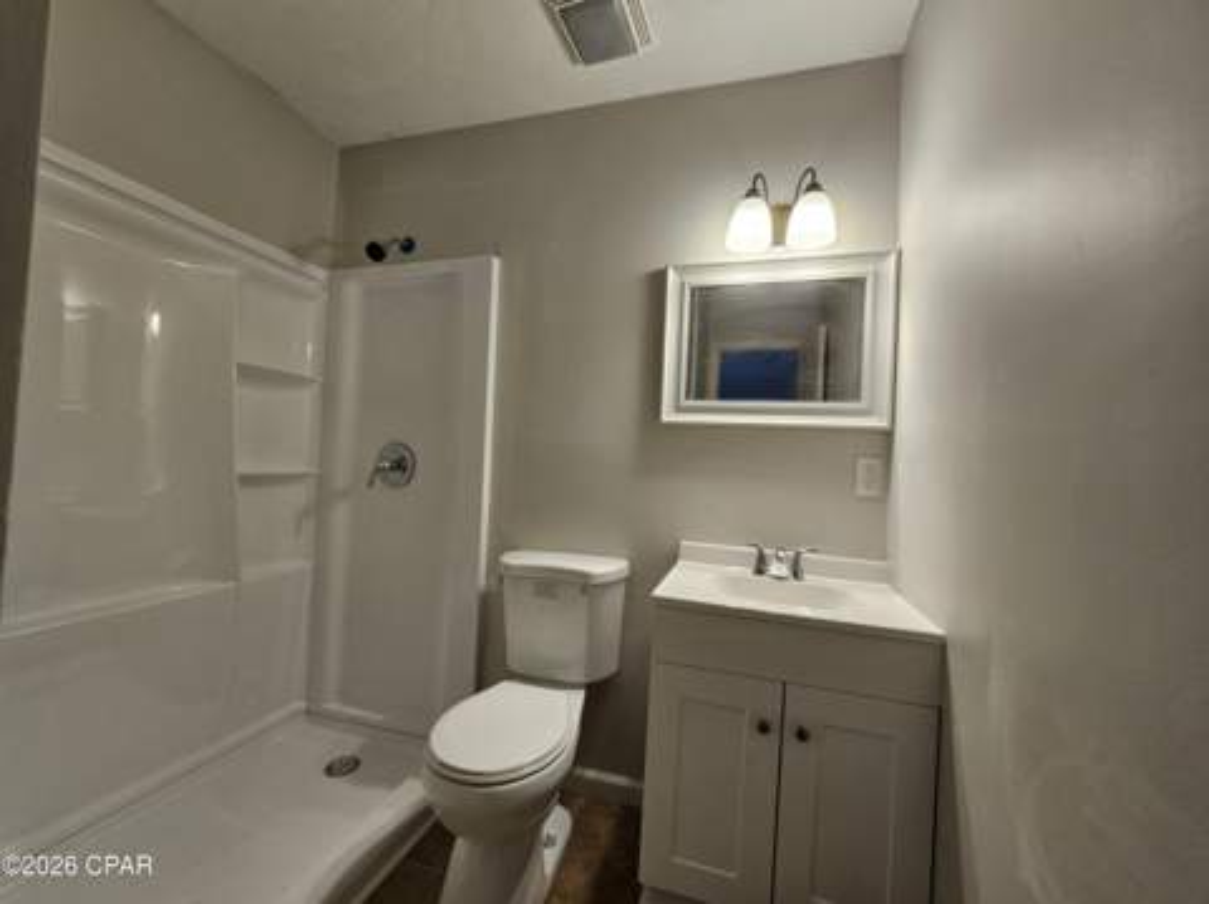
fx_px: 454
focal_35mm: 13
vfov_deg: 89.8
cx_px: 604
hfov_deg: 106.2
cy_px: 452
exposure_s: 1/60
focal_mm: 2.2
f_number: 2.2
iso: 100
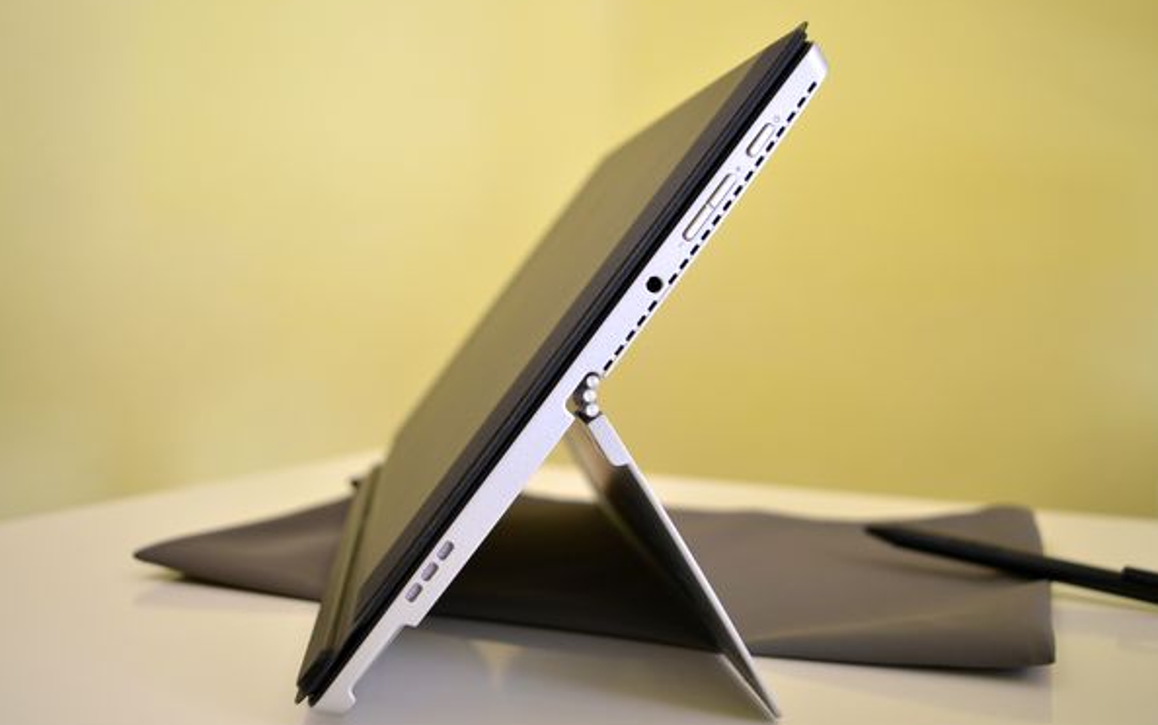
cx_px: 583
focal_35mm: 39
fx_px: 1216
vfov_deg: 33.2
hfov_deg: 50.9
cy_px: 362
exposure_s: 1/100
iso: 400
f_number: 4
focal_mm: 25
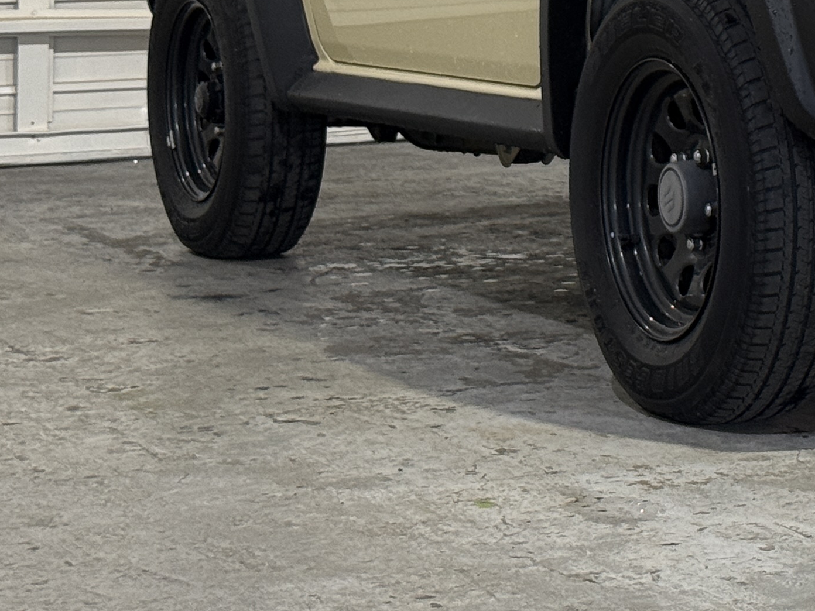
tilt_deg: +0.2
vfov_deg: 10.4
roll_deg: +0.1
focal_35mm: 139
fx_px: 3273
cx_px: 943
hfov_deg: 13.8
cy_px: -191
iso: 80
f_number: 1.78
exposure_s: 1/60
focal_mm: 6.76
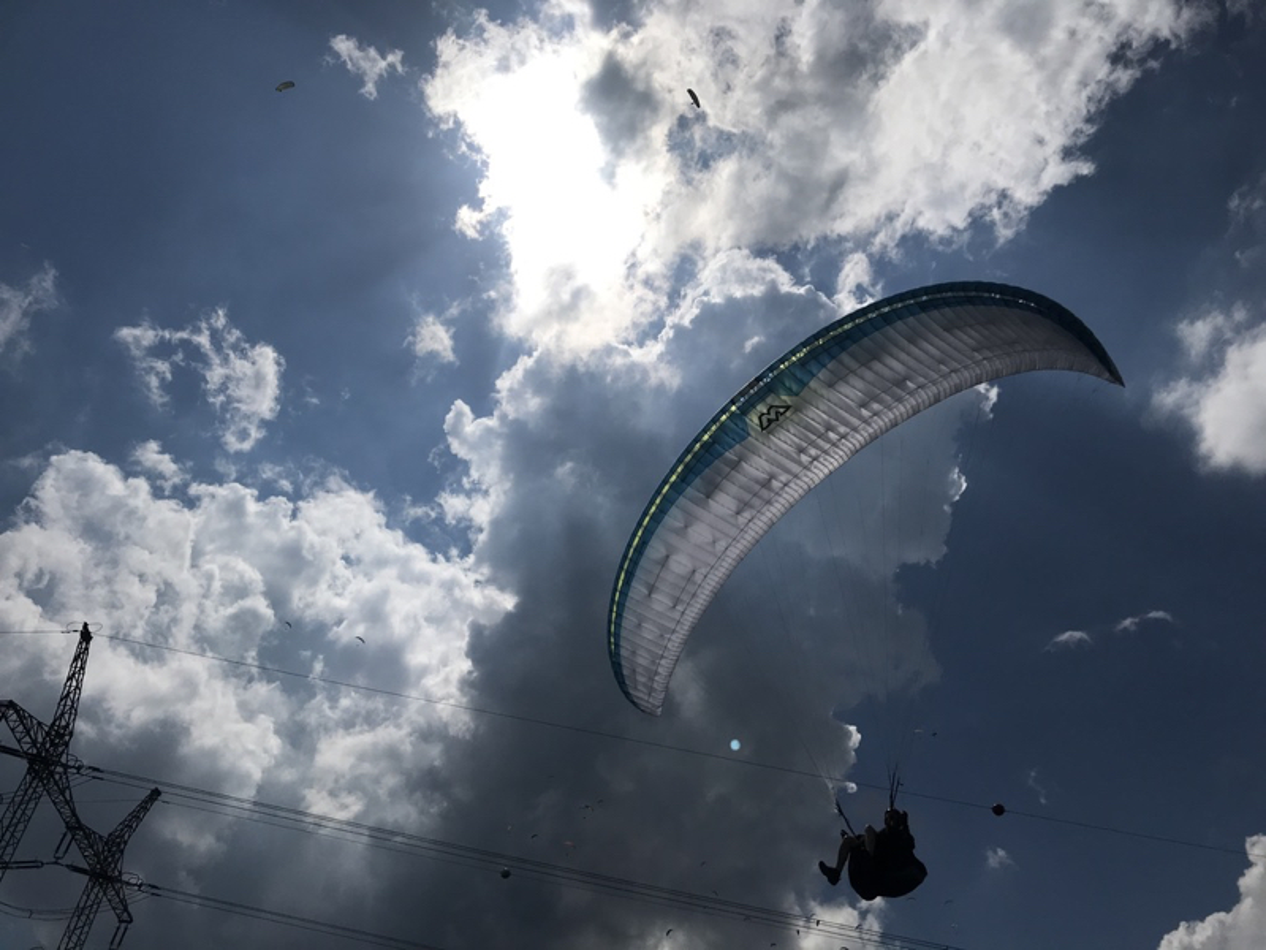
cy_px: 475
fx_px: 1024
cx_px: 633
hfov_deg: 63.4
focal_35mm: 28
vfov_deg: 49.7
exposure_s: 1/24390
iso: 25
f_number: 1.8
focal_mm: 3.99
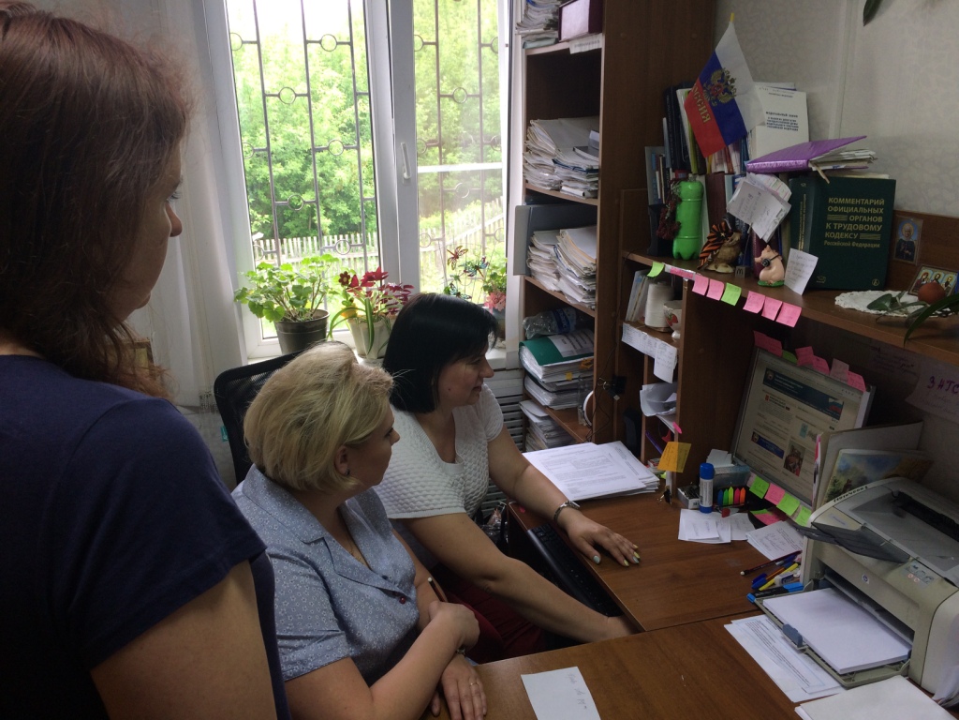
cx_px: 480
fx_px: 803
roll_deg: +2.0
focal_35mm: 29
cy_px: 360
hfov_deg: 61.7
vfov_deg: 48.2
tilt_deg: -17.5
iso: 50
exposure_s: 1/50
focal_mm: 4.15
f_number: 2.2
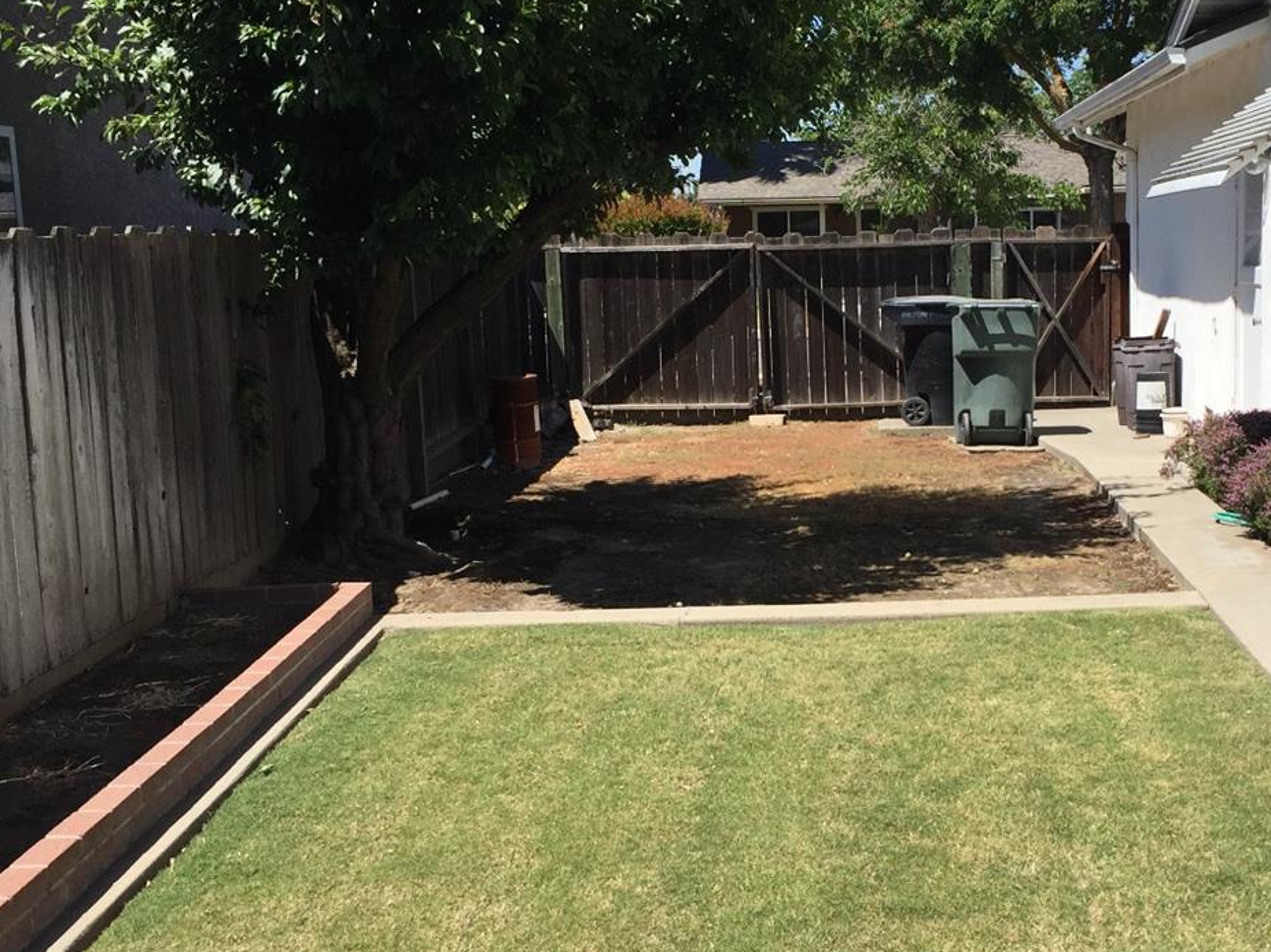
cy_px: 557
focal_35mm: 47
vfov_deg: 30.8
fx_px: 1725
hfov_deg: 39.9
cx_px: 851
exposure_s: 1/2198
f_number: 2.2
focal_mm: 4.15
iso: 32
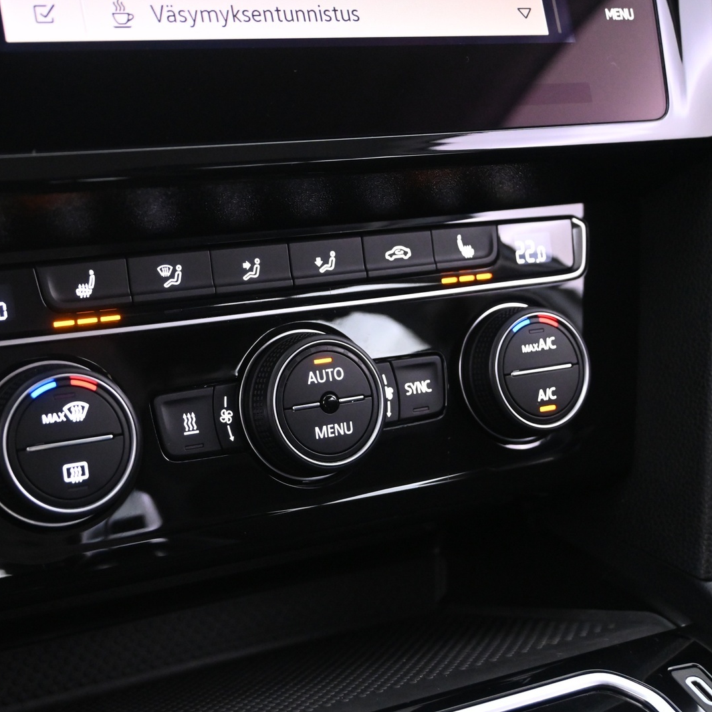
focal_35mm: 53
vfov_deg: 32.0
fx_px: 1241
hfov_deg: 31.8
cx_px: 239
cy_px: 358
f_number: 4.5
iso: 3200
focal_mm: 27.5
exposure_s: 1/13
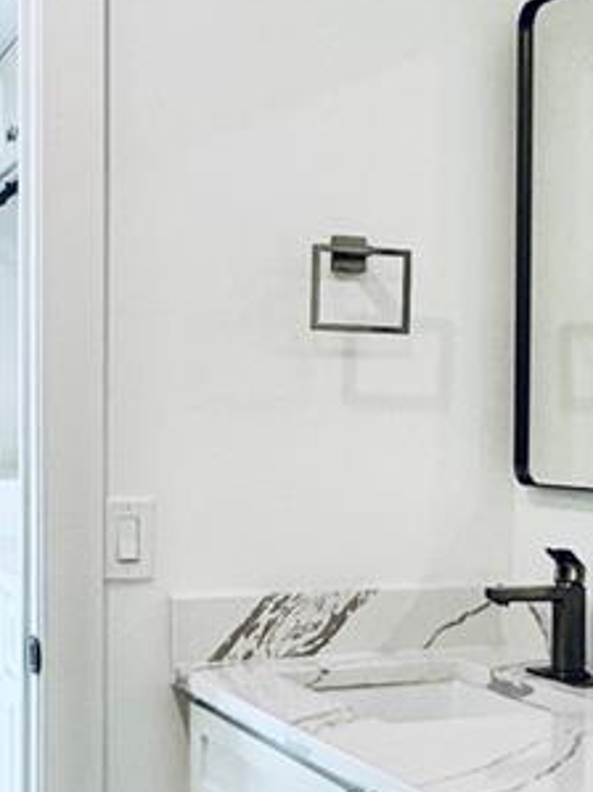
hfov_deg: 20.3
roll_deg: -0.2
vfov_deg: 26.9
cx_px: 445
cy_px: 511
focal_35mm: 72
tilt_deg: -3.0
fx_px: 1646
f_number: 2.2
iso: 100
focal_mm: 2.22
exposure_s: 1/120
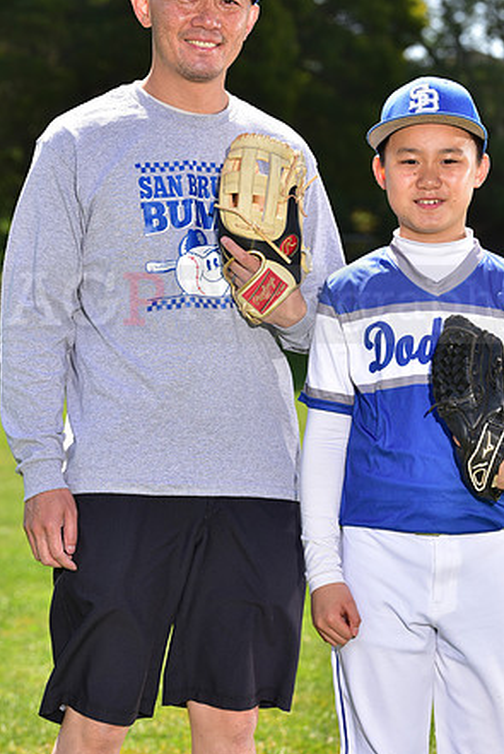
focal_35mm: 134
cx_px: 303
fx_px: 2807
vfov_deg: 15.3
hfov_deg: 10.3
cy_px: 289
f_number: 5.6
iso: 80
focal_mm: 102
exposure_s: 1/200
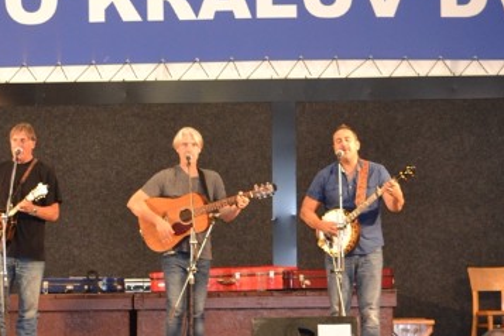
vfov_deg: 7.2
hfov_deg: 10.8
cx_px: 167
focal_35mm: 191
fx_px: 2674
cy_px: 150
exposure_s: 1/60
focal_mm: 65
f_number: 4.5
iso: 1800
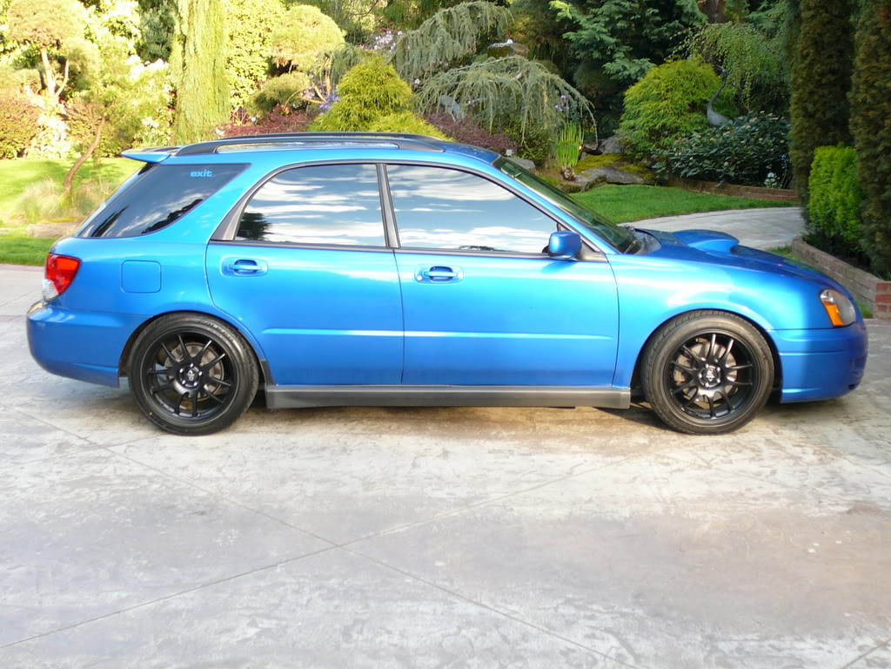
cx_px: 446
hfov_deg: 38.9
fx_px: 1261
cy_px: 334
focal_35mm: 49
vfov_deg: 29.7
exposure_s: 1/40
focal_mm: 7.3
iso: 80
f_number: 3.4
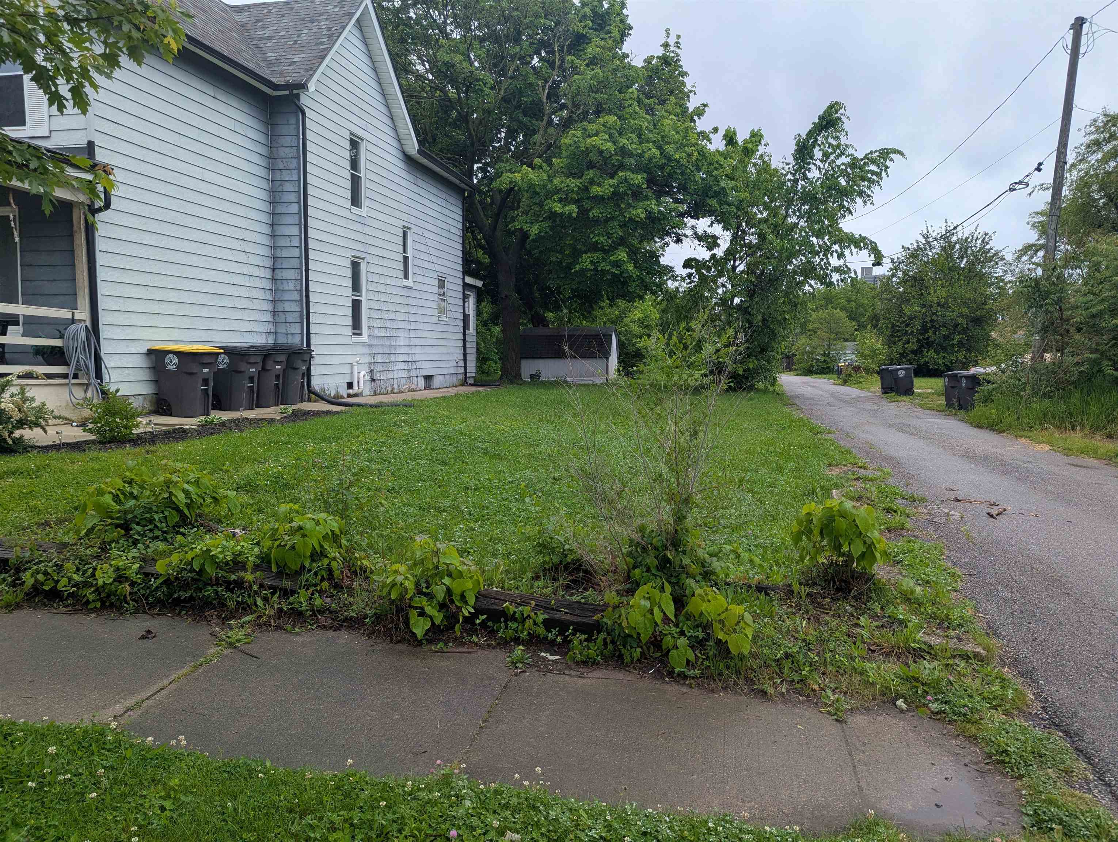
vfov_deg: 56.9
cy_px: 421
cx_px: 559
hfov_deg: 71.5
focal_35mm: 24
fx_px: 776
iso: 54
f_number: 1.85
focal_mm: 6.81
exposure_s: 1/1258
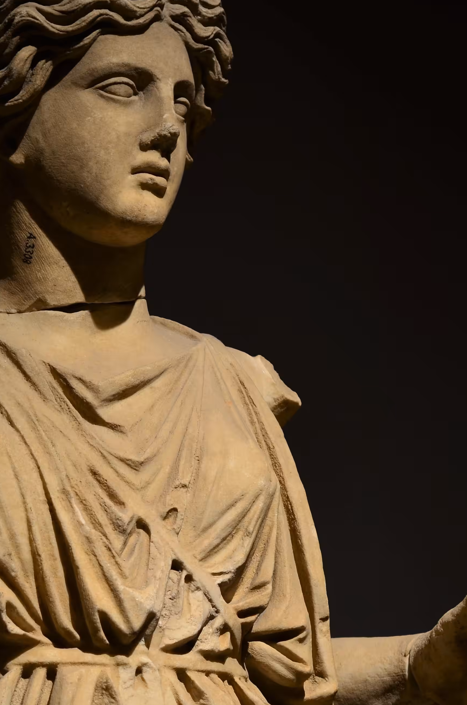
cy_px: 603
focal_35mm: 142
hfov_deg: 9.6
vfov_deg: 14.4
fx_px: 2775
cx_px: 93
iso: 320
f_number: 3.5
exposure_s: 1/80
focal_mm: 50
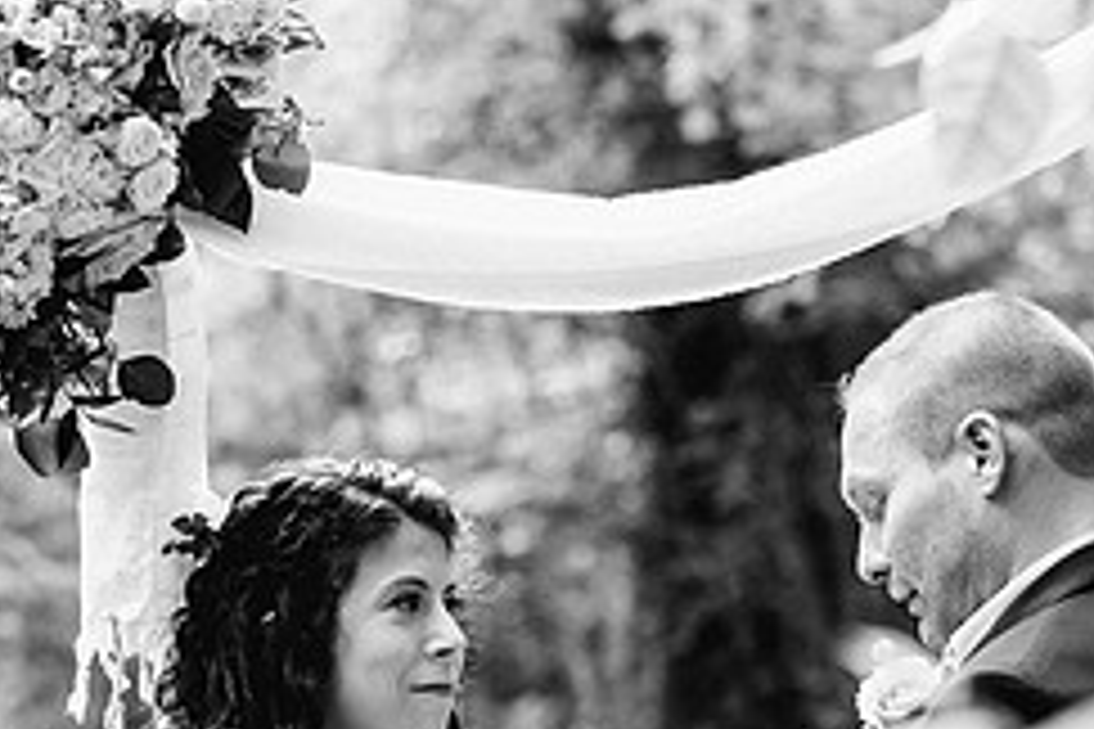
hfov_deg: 10.0
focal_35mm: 205
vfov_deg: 6.7
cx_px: 387
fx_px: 6229
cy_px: 651
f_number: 3.5
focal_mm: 82
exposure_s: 1/320
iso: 500
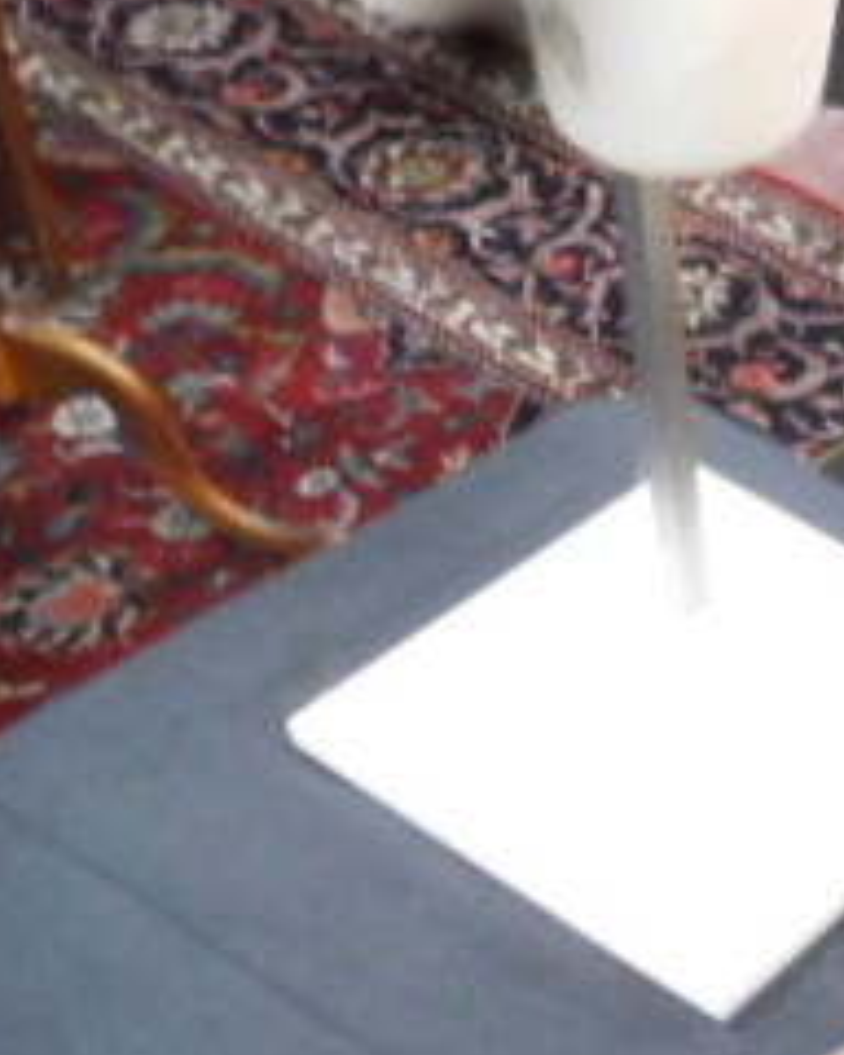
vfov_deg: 28.8
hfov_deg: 19.8
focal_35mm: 65
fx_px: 2030
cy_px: 774
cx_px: 1319
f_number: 3.4
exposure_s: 1/8
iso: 720
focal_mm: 4.5
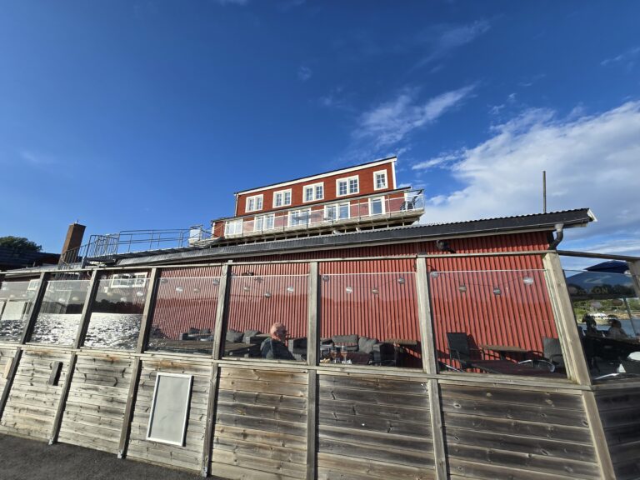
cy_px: 240
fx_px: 240
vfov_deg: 89.9
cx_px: 320
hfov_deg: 106.2
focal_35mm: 13
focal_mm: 2.2
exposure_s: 1/2192
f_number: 2.2
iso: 50
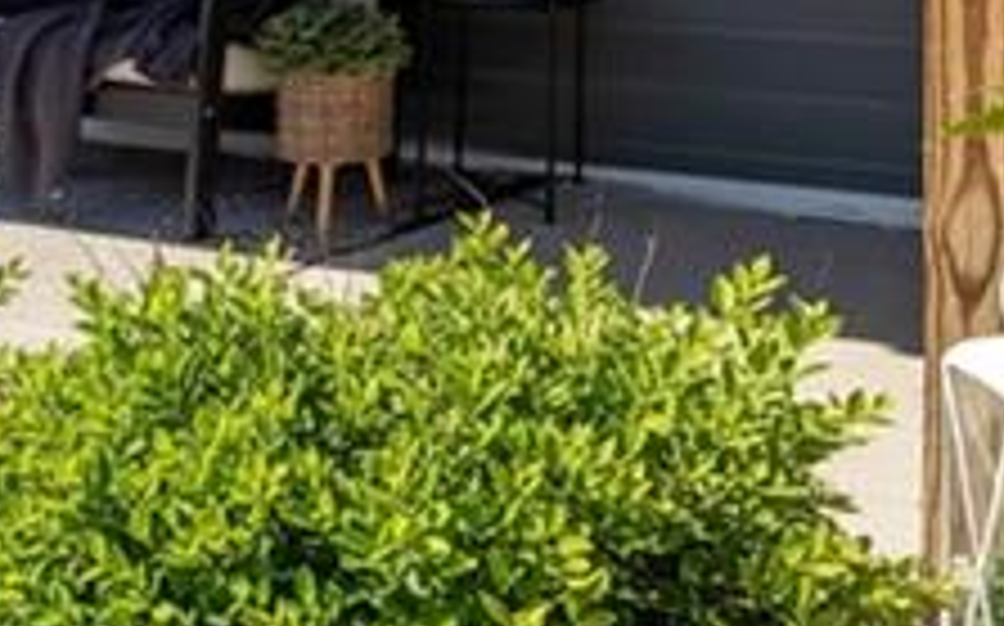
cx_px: 797
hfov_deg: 27.0
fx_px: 2051
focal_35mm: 75
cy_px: -216
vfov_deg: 16.3
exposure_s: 1/500
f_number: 9
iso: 320
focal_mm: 16
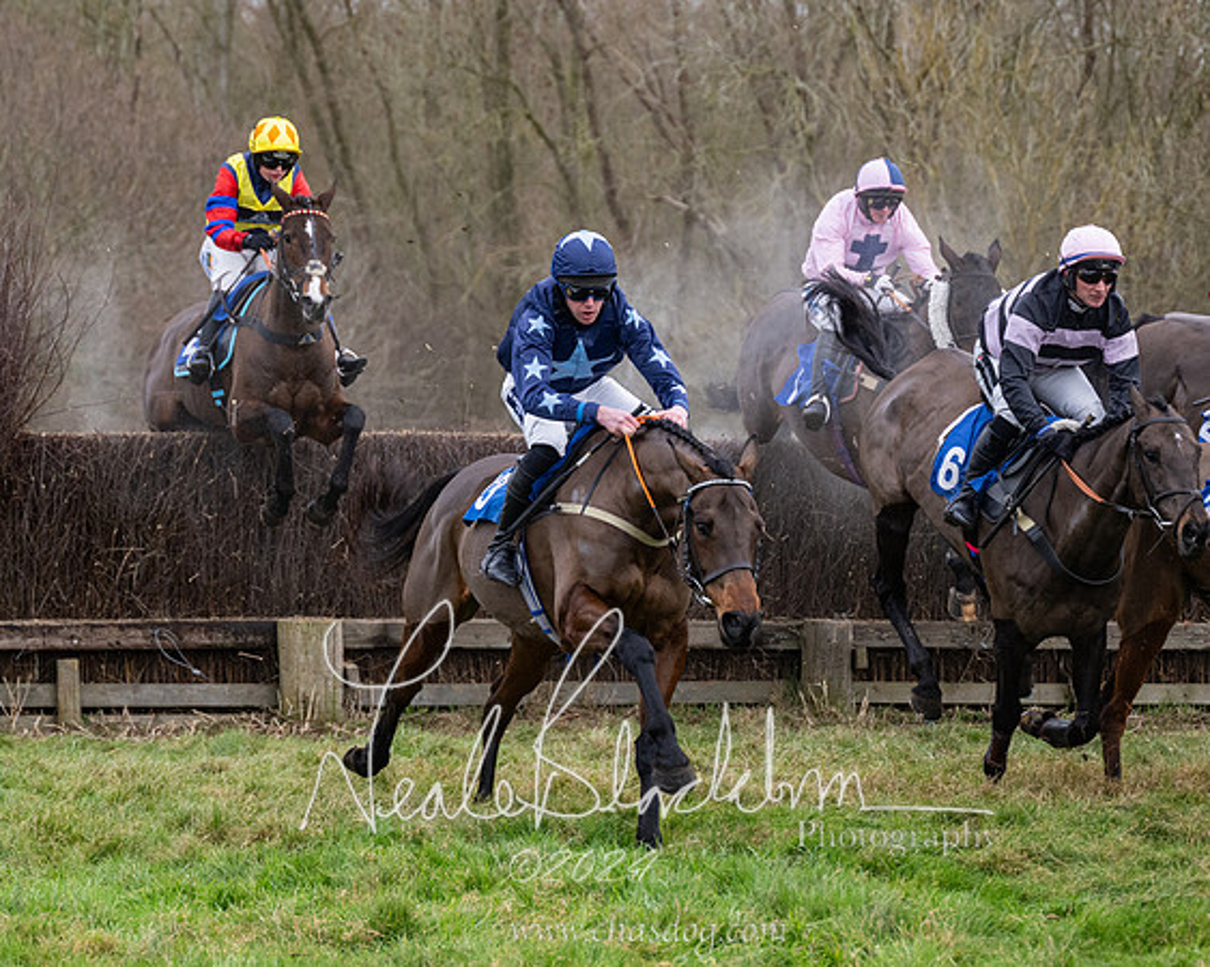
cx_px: 574
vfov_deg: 9.4
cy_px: 460
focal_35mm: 164
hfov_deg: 11.7
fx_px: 5882
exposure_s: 1/1250
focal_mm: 98
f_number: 4
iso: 800
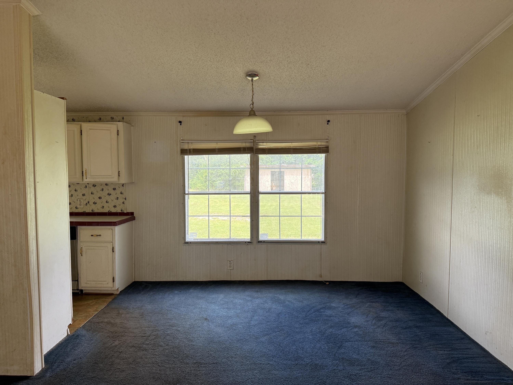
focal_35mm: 24
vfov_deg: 56.8
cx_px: 256
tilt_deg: -3.5
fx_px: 356
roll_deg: +0.0
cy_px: 192
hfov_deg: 71.6
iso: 160
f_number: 1.78
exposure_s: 1/239
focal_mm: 6.76
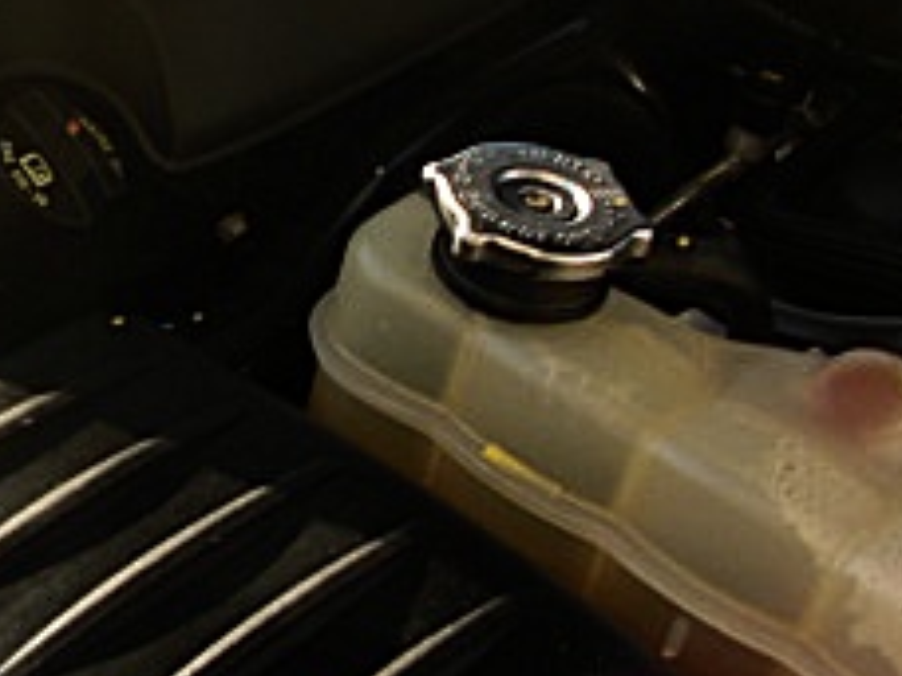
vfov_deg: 14.6
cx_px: -210
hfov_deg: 18.3
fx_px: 2632
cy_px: 213
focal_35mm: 101
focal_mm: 6.3
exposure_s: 1/160
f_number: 2.8
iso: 50
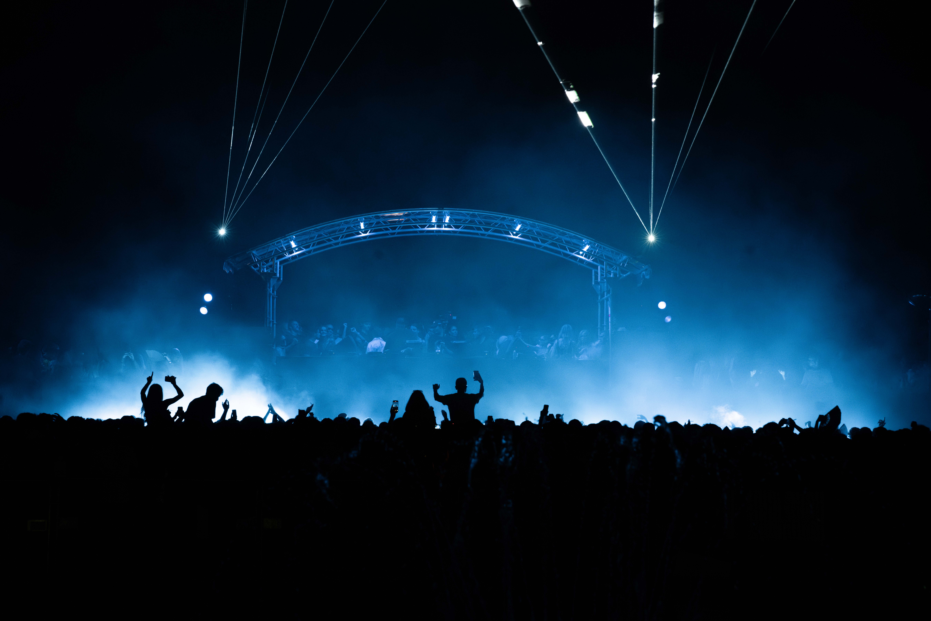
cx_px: 466
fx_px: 3879
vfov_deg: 9.1
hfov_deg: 13.7
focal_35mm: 150
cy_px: 310
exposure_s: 1/250
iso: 8000
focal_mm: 150
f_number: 8
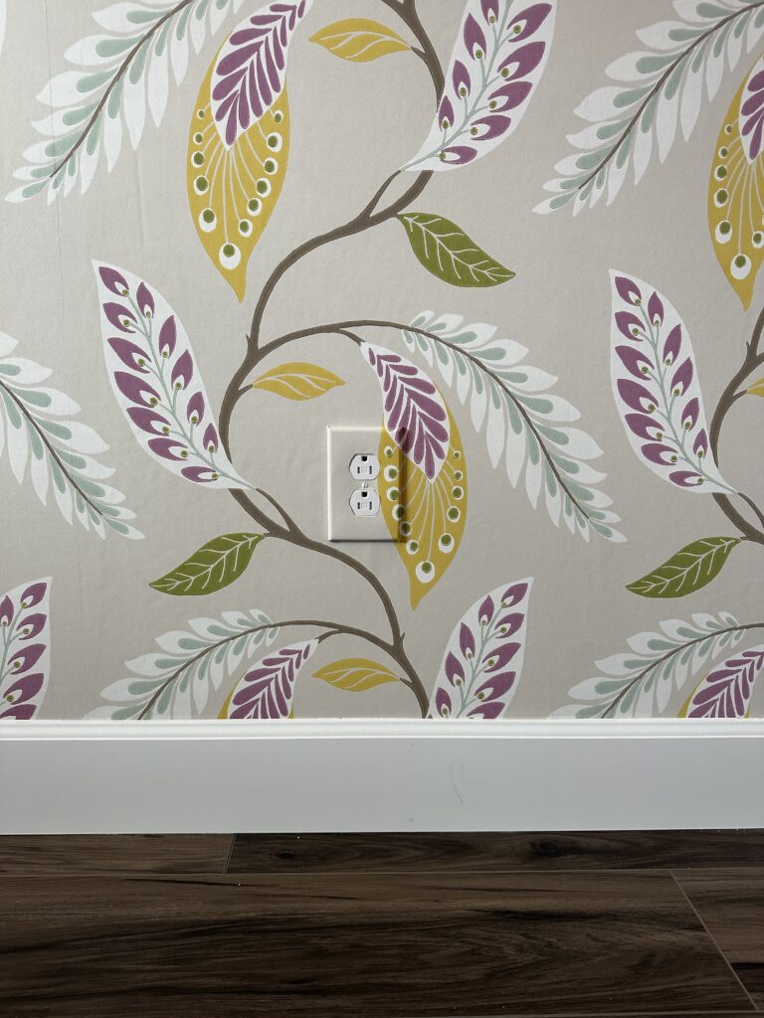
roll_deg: -1.3
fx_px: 706
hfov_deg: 56.8
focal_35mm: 24
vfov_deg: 71.6
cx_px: 382
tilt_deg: -10.3
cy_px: 509
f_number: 1.78
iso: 125
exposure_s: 1/60
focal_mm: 6.86
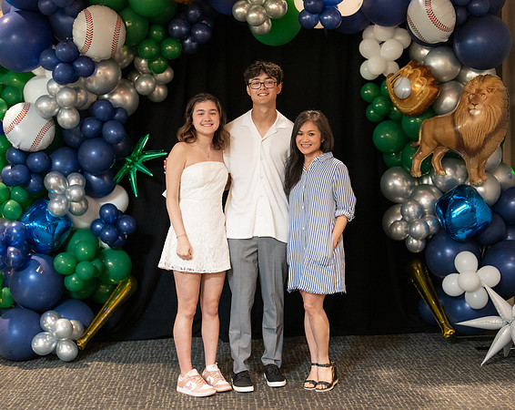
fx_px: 904
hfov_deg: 31.8
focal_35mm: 59
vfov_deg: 25.5
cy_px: 215
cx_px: 255
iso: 1600
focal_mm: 50
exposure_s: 1/320
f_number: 1.2
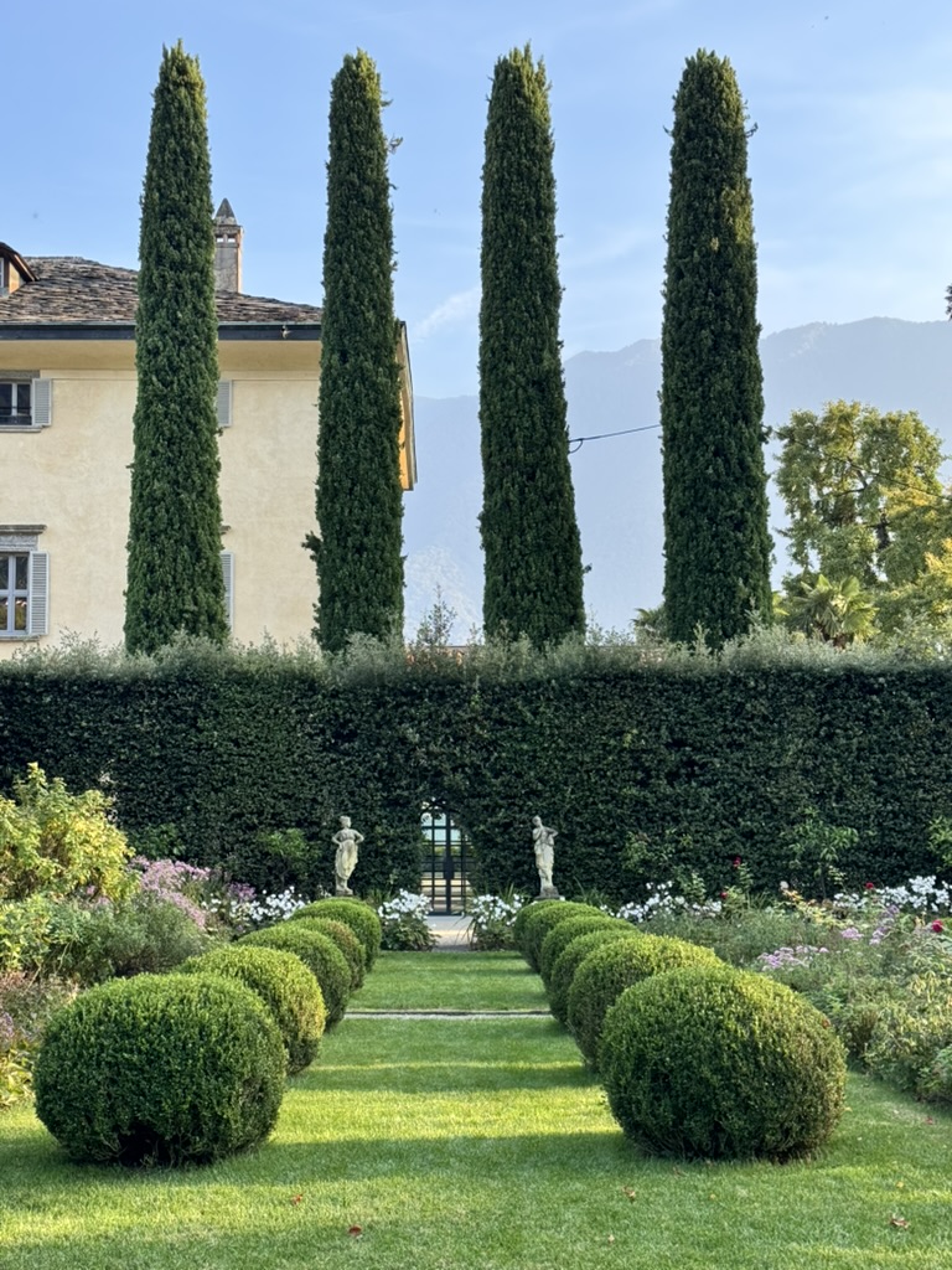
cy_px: 635
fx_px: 1760
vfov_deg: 39.7
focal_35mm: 48
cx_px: 476
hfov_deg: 30.3
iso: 64
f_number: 1.78
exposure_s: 1/731
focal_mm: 6.76
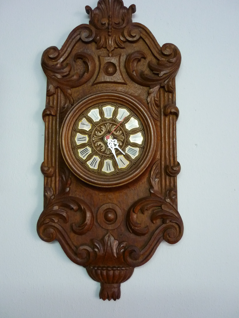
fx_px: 304
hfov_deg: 42.9
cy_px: 159
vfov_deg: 55.4
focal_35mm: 33
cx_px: 120
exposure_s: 1/25
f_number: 2.8
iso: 400
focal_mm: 5.5
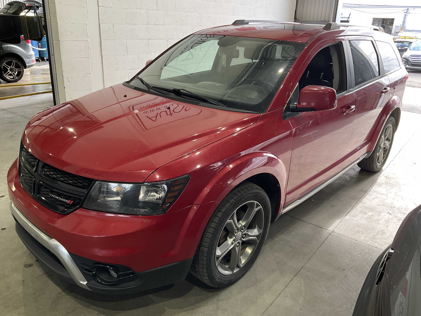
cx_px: 210
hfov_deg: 61.7
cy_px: 158
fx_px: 353
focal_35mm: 29
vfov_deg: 48.2
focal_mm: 3
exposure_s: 1/122
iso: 64
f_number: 1.8
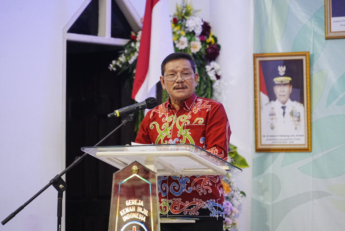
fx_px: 2301
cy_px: 116
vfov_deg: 5.7
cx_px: 172
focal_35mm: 240
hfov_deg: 8.6
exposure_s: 1/125
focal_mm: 240
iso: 6400
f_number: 6.3
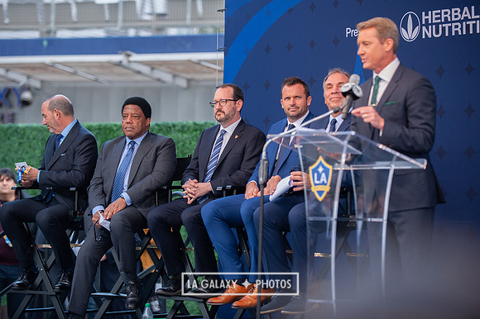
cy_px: 146
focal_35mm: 135
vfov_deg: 10.1
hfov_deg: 15.2
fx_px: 1803
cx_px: 220
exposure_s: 1/1250
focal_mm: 125
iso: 1000
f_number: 2.8
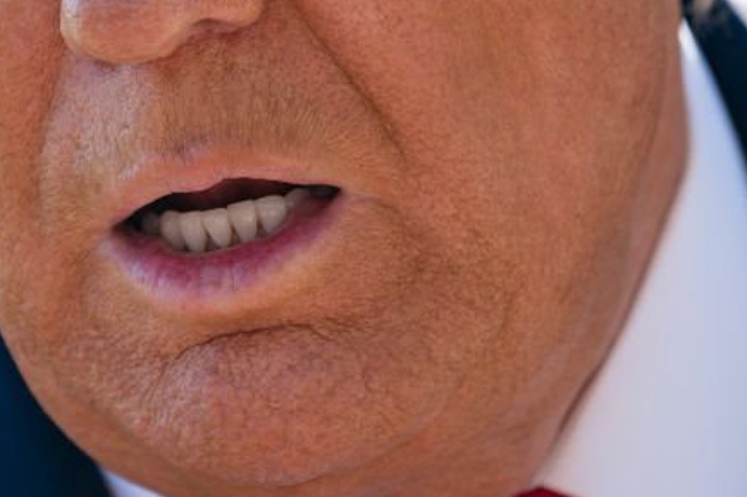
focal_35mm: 944
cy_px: 121
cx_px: 90
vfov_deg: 1.5
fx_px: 19580
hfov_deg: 2.2
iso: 320
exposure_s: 1/800
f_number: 5.6
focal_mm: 400
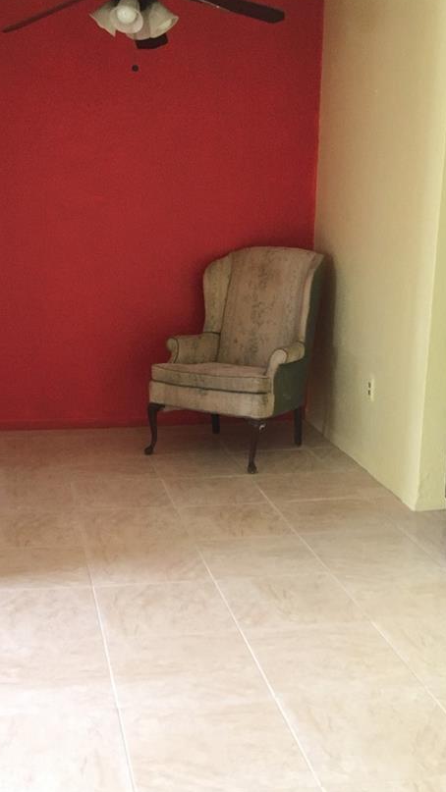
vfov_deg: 43.6
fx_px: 988
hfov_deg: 25.4
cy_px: 465
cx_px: 191
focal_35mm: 47
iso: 100
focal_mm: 4.15
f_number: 2.2
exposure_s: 1/30
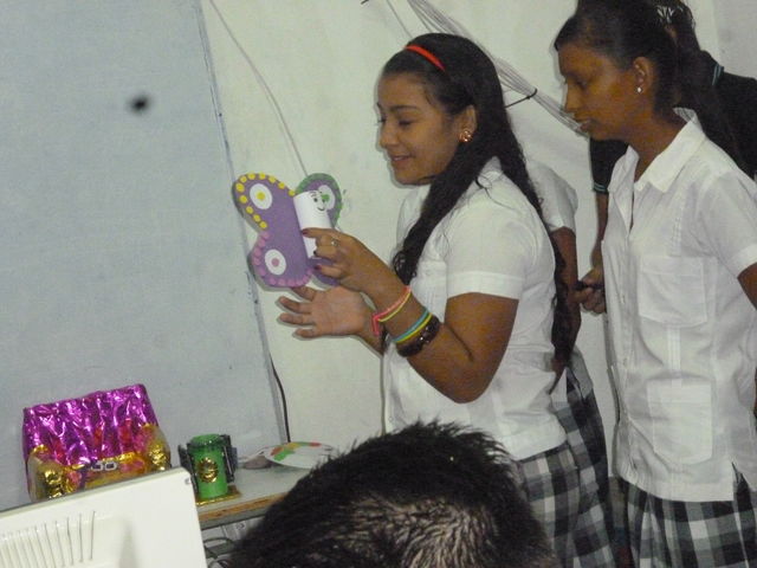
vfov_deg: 18.9
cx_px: 378
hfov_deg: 25.0
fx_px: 1706
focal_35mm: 78
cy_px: 284
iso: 1600
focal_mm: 13.9
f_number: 5.4
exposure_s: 1/60
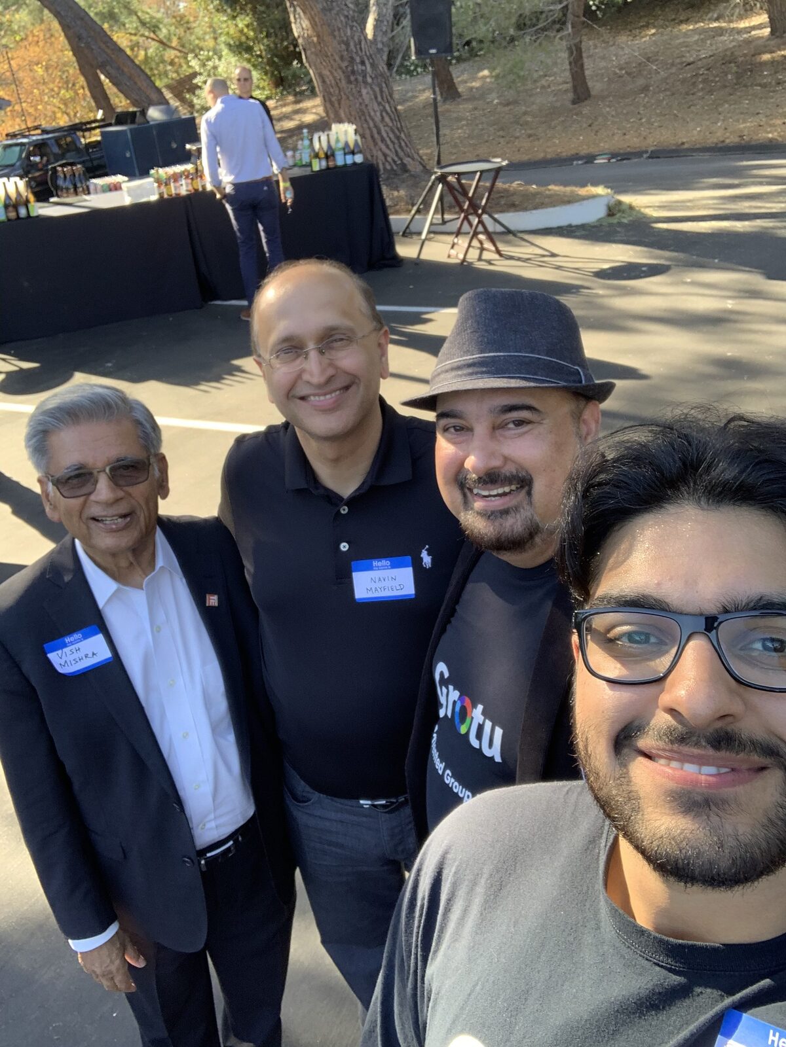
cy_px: 524
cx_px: 393
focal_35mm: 32
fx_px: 969
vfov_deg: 56.8
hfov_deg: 44.2
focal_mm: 2.87
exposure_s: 1/121
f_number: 2.2
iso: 32
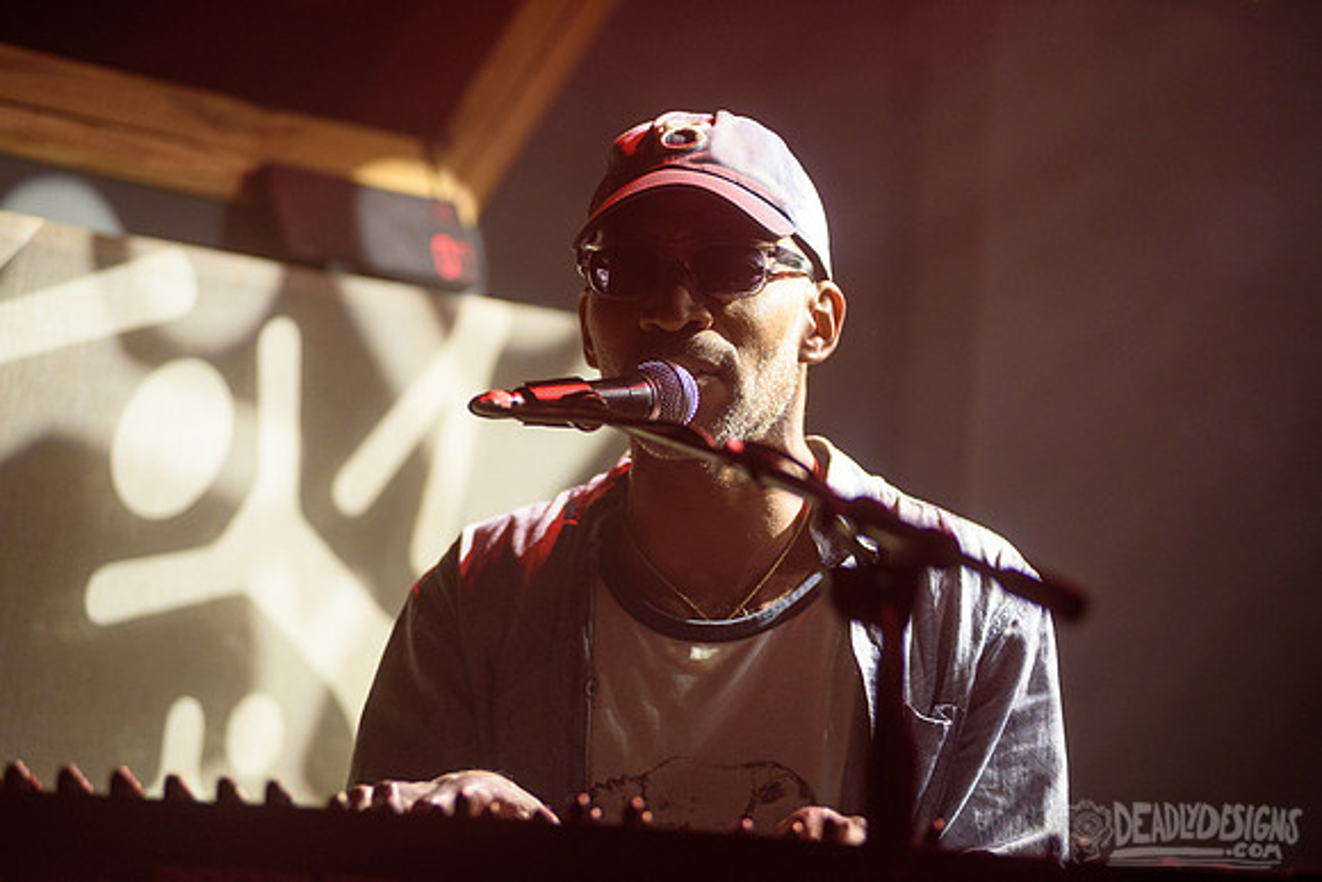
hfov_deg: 15.2
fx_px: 4958
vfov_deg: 10.2
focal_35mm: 135
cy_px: 441
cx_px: 661
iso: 3200
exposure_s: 1/640
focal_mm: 135
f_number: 3.2
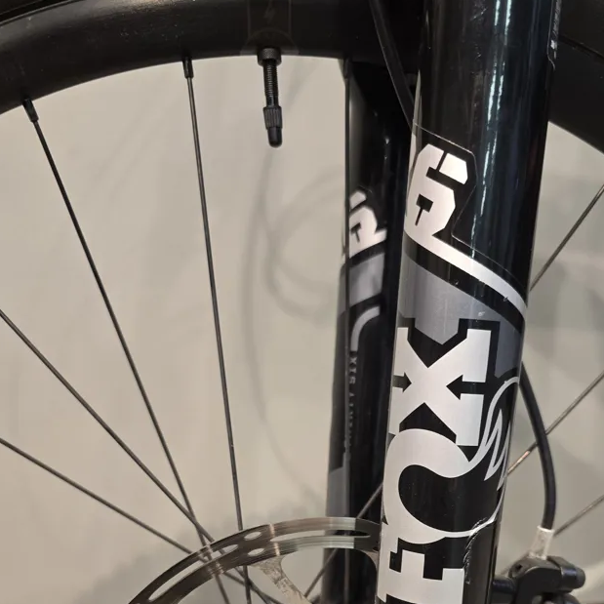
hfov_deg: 47.1
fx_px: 691
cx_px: 341
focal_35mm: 35
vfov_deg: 44.6
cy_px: 495
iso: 125
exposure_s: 1/50
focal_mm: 6.3
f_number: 1.7
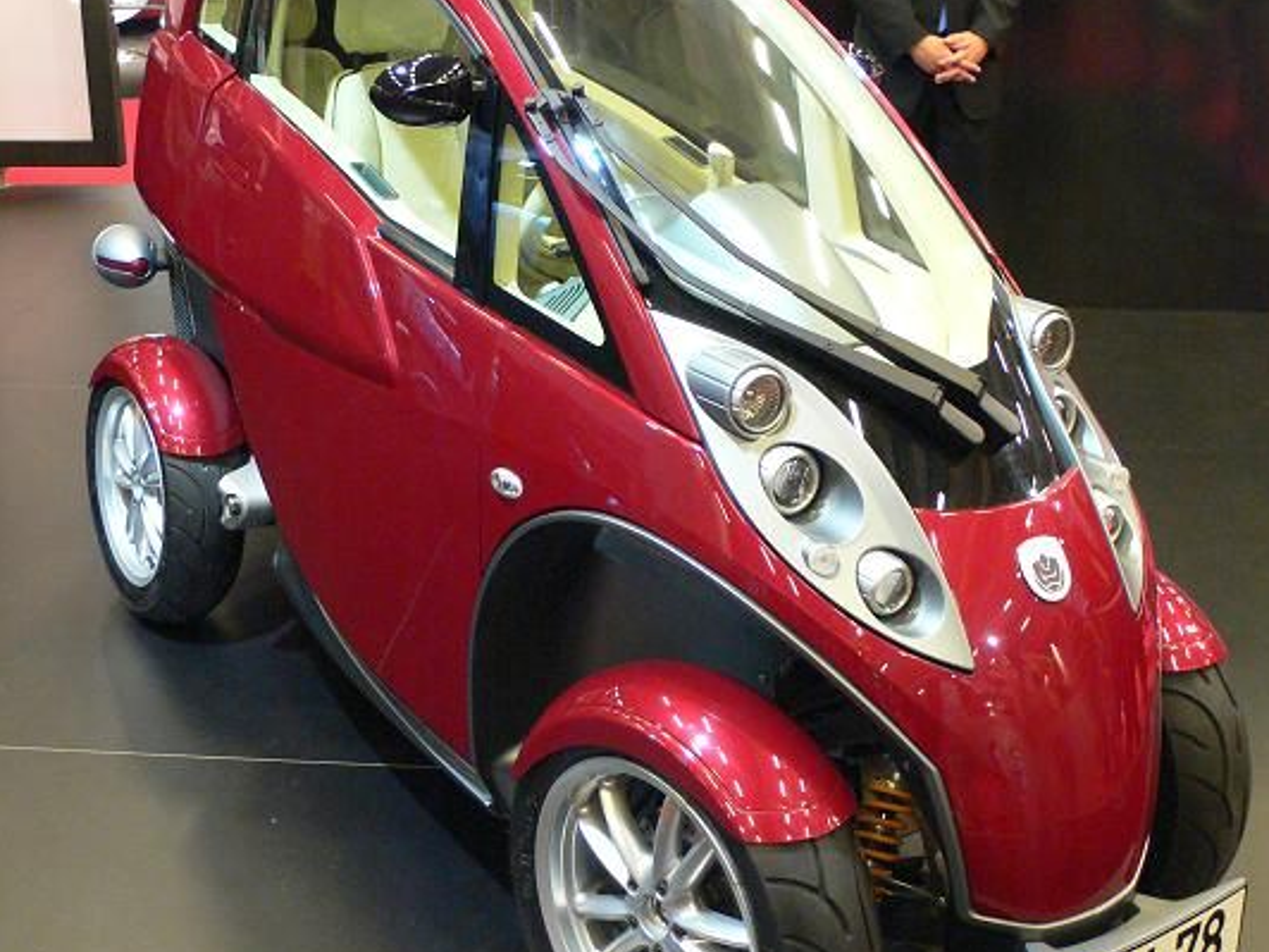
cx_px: 639
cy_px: 353
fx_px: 1686
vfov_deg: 31.4
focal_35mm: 46
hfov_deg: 41.2
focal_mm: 6.3
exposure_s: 1/8
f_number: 2.8
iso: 200
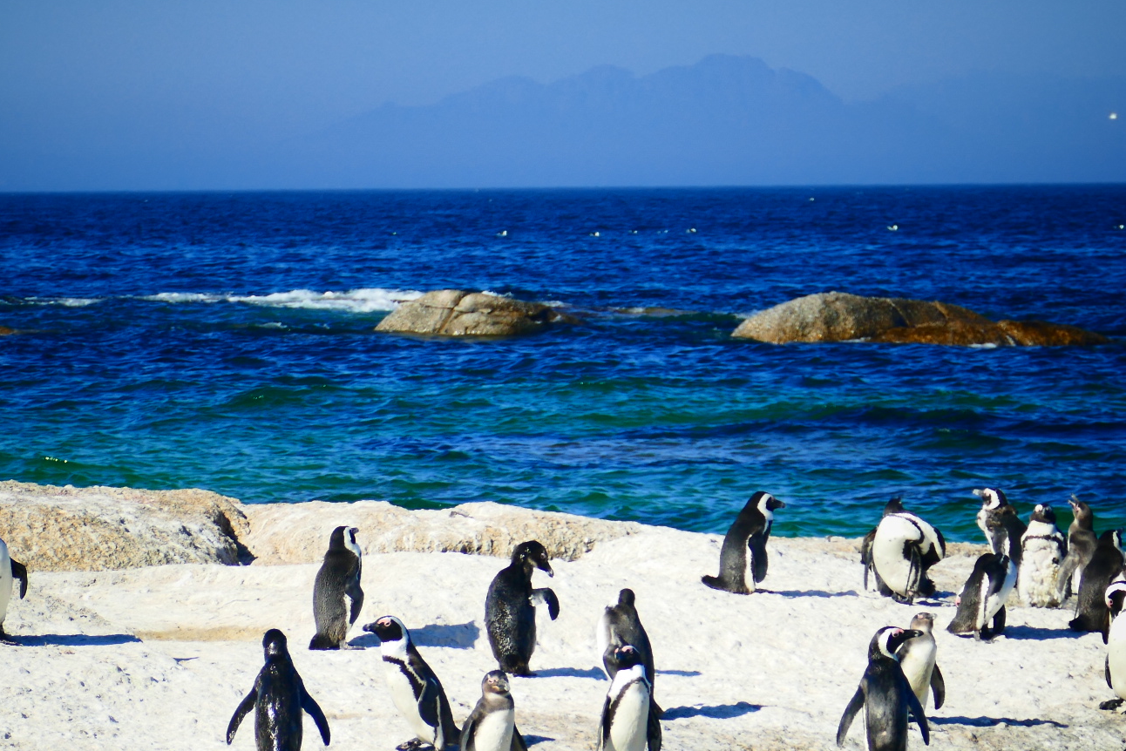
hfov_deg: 10.3
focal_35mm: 199
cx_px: 545
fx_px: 6225
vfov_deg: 6.9
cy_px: 775
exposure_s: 1/320
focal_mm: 34.43
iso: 125
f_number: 3.8
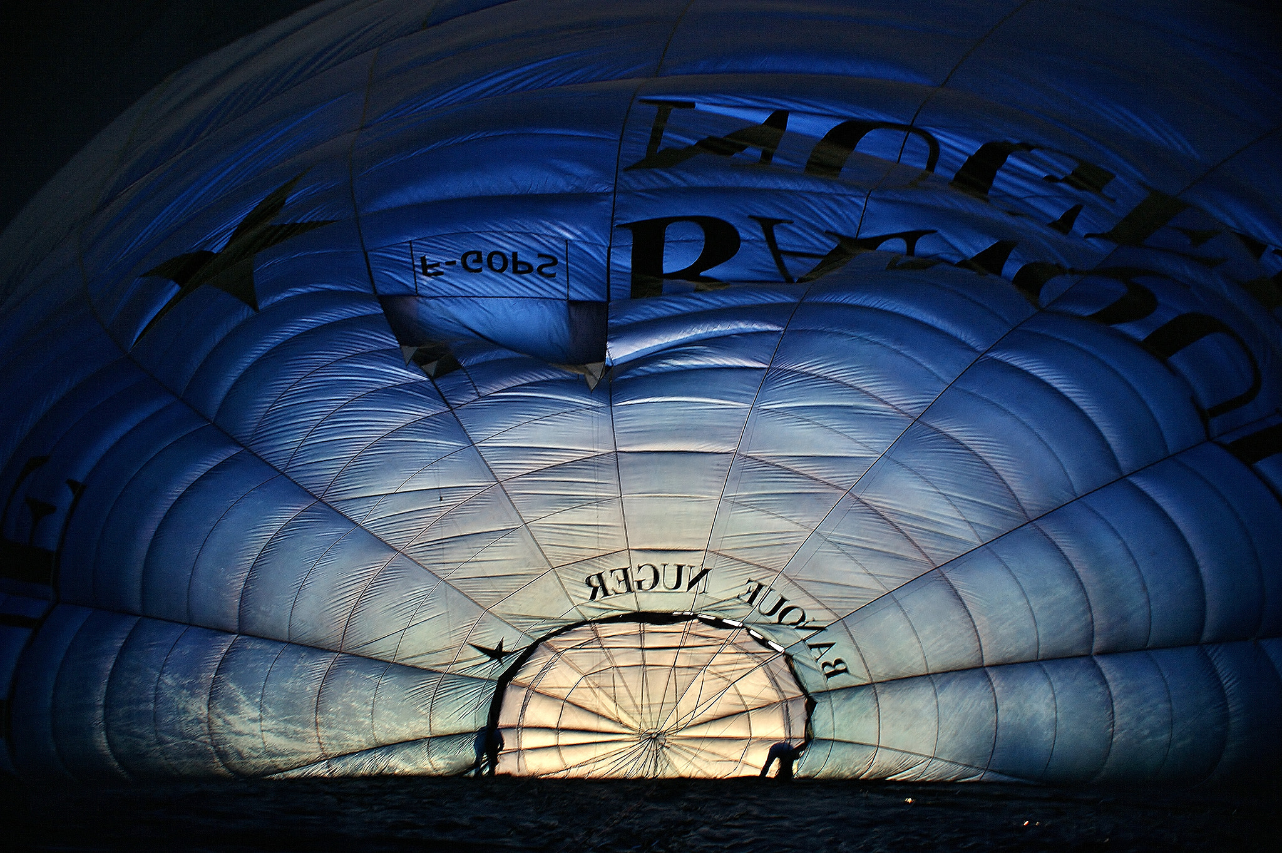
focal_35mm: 27
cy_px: 426
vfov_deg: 47.9
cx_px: 641
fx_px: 961
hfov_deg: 67.4
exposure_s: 1/40
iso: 100
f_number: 4.5
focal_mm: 18
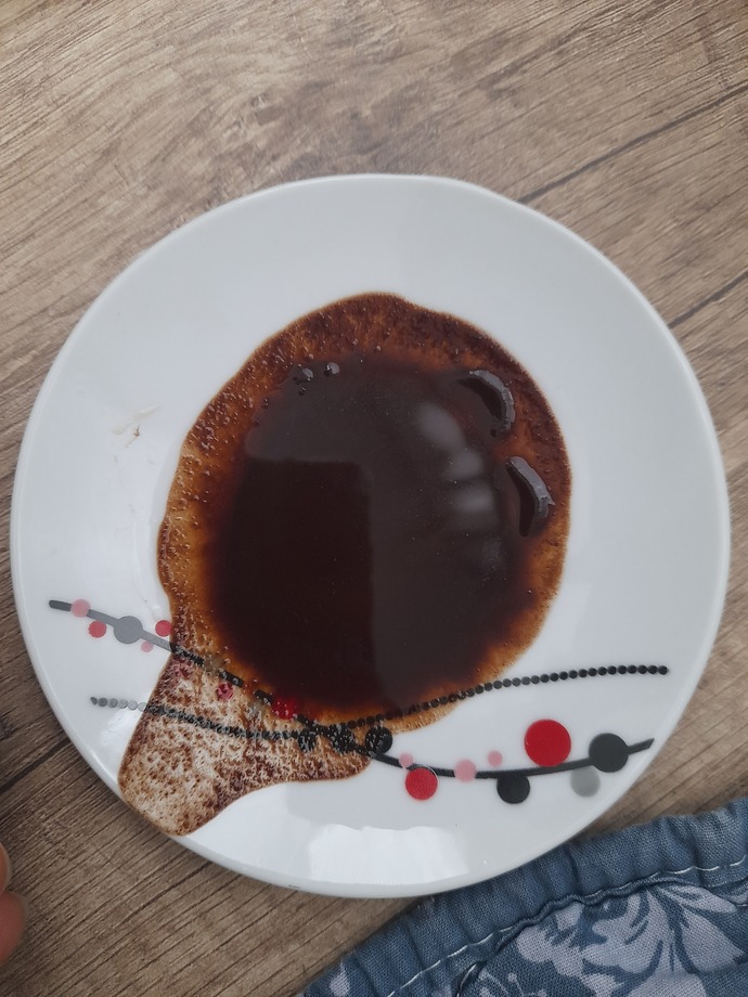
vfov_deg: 69.4
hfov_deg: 54.9
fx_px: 720
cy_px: 498
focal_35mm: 25
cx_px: 374
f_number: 2
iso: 320
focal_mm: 4.6
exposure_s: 1/50
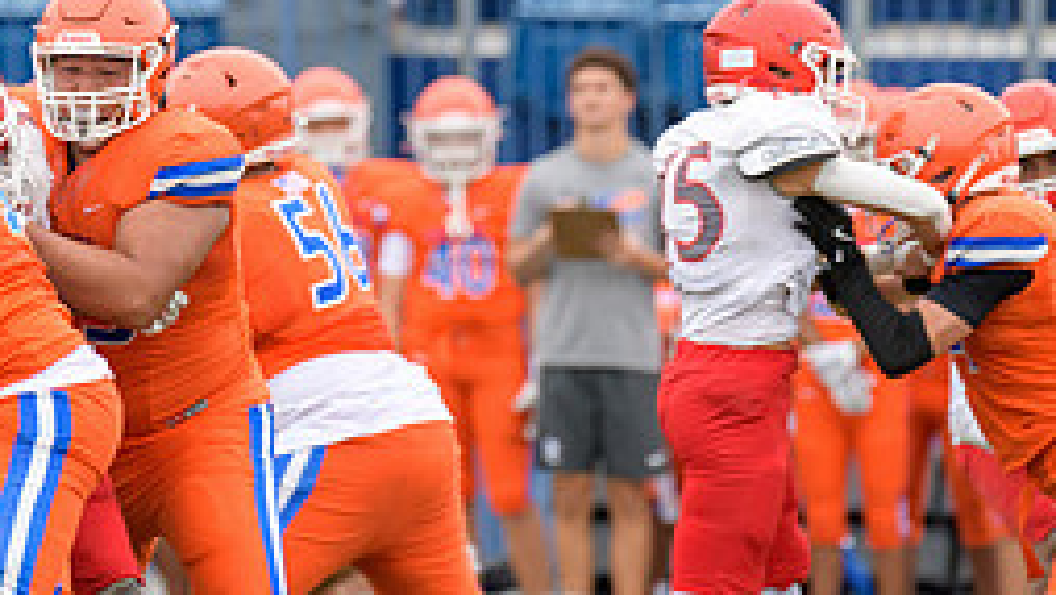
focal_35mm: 647
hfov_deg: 3.3
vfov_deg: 1.9
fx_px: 18120
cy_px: 302
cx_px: 349
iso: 720
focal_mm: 270
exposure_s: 1/800
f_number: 3.5
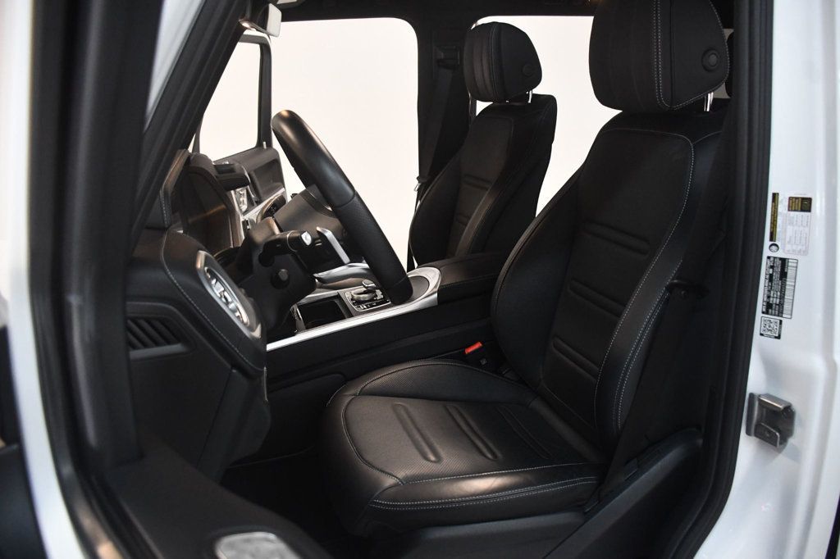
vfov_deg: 47.9
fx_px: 630
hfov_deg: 67.4
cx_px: 420
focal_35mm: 27
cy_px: 280
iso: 2800
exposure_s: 1/125
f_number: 3.5
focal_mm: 18
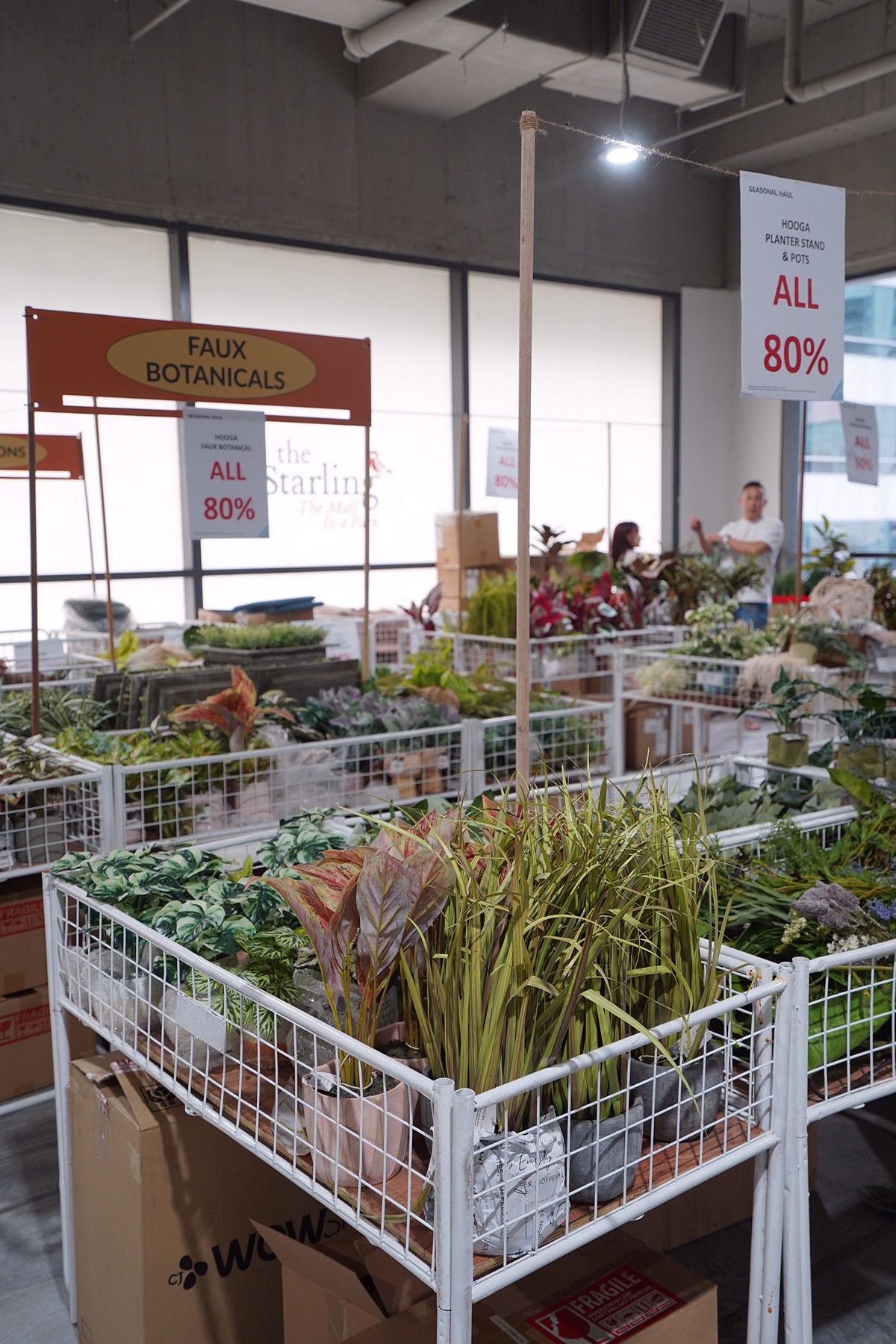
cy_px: 672
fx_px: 1307
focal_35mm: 35
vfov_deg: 54.4
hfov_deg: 37.9
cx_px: 448
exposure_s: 1/60
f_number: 4
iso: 320
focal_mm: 35
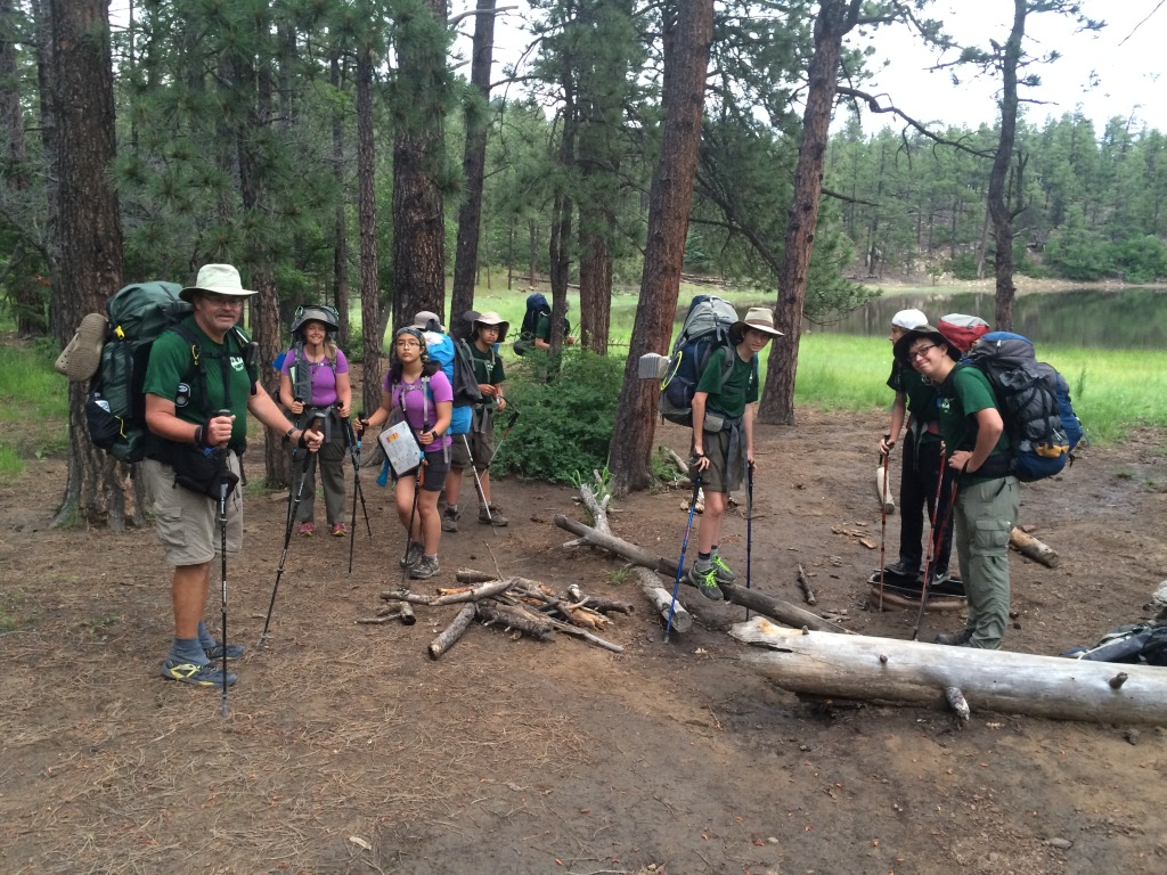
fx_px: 978
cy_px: 438
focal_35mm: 29
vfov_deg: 48.2
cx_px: 584
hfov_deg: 61.7
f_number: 2.2
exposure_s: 1/30
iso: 125
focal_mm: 4.15
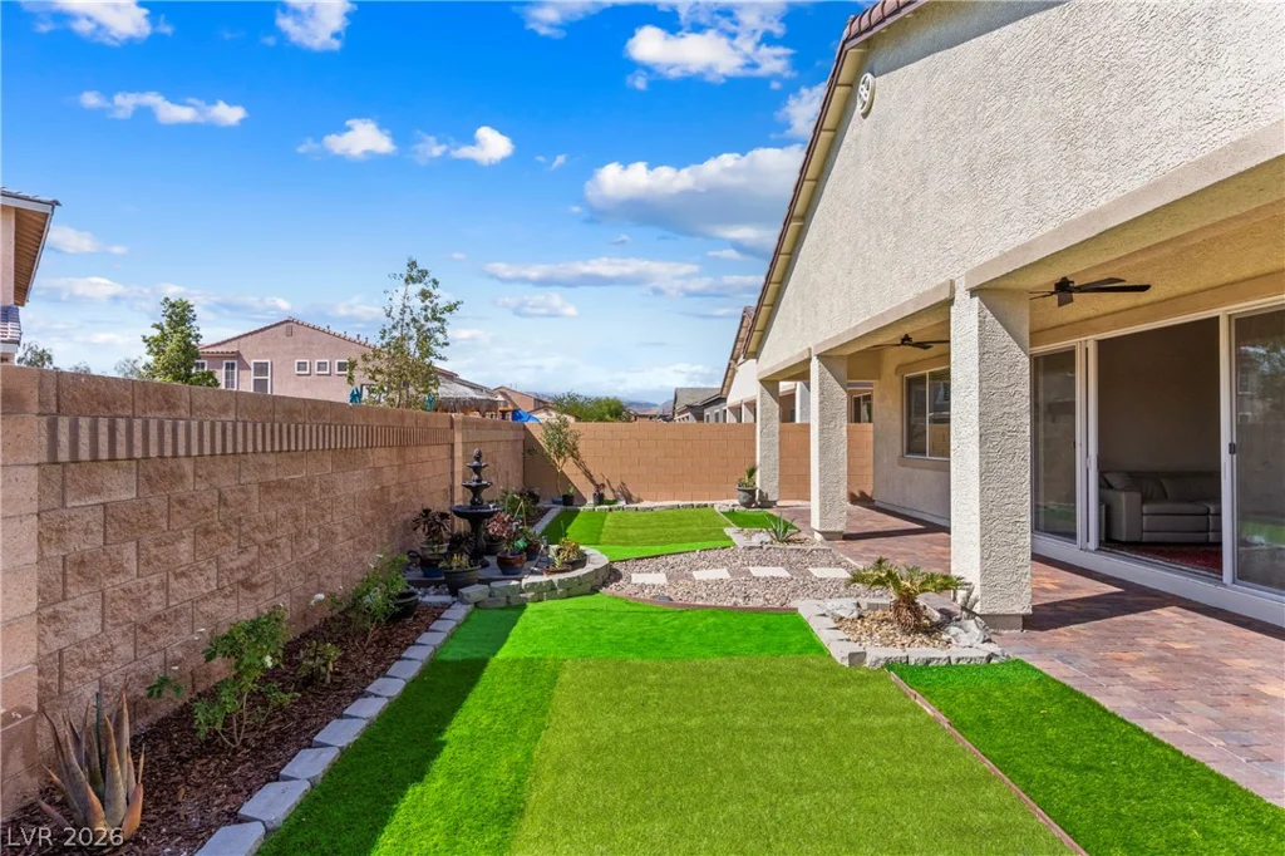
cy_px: 428
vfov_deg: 70.4
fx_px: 607
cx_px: 642
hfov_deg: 93.3
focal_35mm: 17
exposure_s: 1/8000
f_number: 8
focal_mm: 17
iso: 400
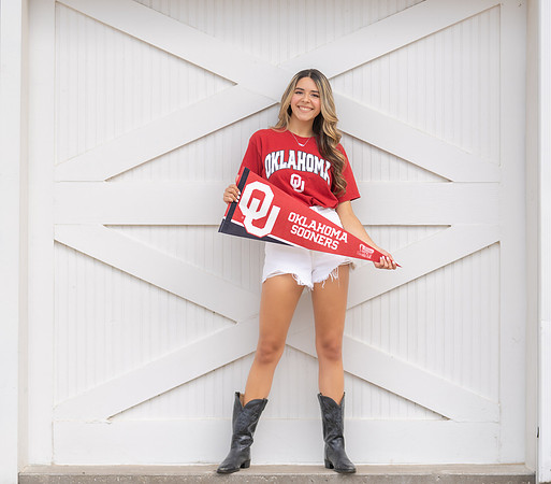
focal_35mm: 115
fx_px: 1950
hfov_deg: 16.1
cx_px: 304
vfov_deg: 14.1
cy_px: 238
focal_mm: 93
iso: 100
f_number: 2.8
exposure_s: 1/400
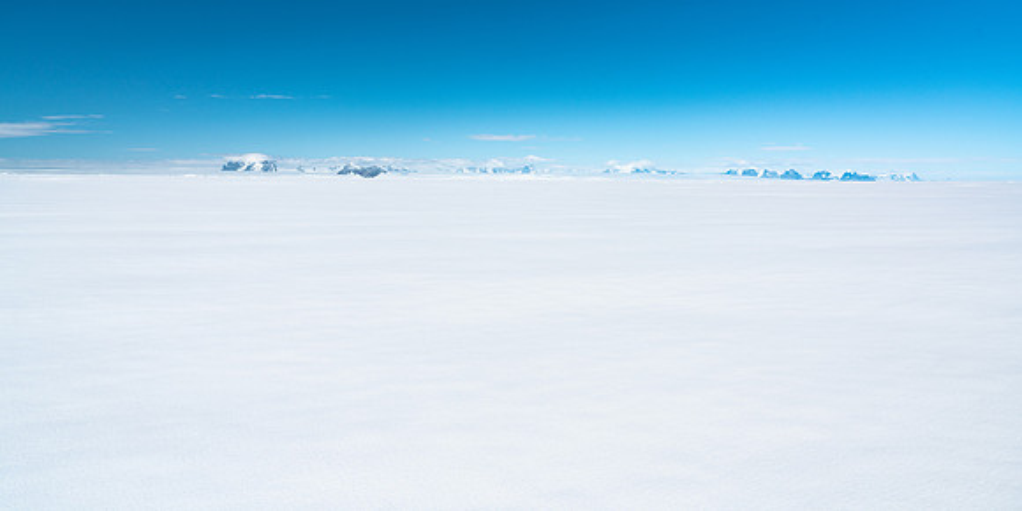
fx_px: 681
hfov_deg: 73.7
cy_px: 174
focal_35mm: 26
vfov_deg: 40.6
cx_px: 511
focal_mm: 24
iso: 100
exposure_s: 1/250
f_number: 9
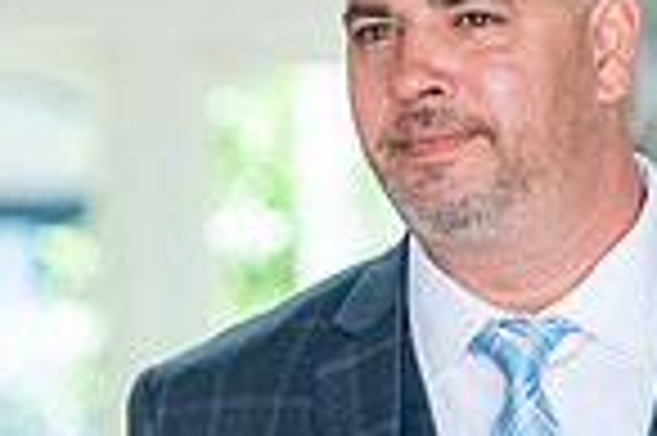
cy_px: 624
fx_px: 12177
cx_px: 364
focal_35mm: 668
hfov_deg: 3.1
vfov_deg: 2.1
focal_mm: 140
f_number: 4.5
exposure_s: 1/640
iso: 640
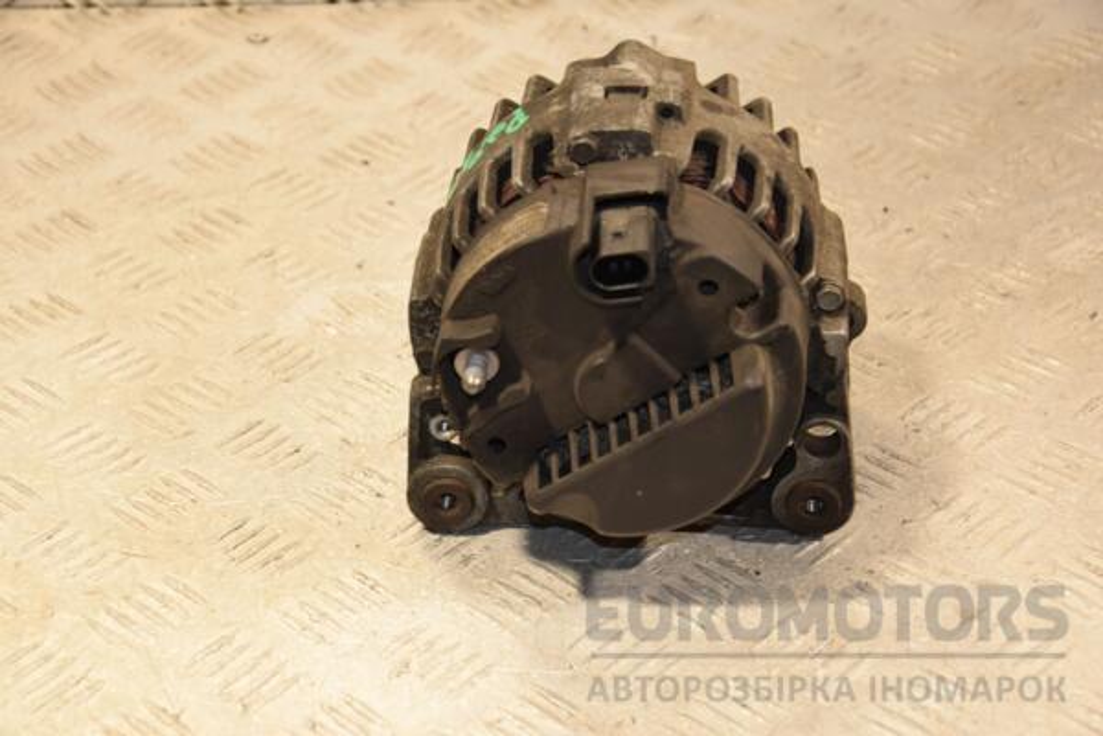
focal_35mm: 93
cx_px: 552
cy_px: 368
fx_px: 2849
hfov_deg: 21.9
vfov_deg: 14.7
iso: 800
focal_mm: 62
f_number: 5.3
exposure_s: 1/160
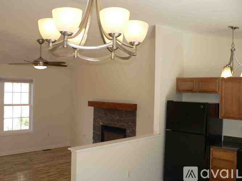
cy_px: 90
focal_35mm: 36
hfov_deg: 51.4
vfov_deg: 39.6
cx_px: 121
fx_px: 252
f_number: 2.8
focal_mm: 6
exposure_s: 1/100
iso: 80
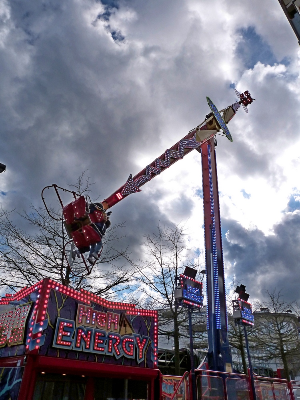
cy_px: 200
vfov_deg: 69.4
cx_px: 150
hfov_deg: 54.9
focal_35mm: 25
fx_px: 289
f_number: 5.6
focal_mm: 4.5
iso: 160
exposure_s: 1/800
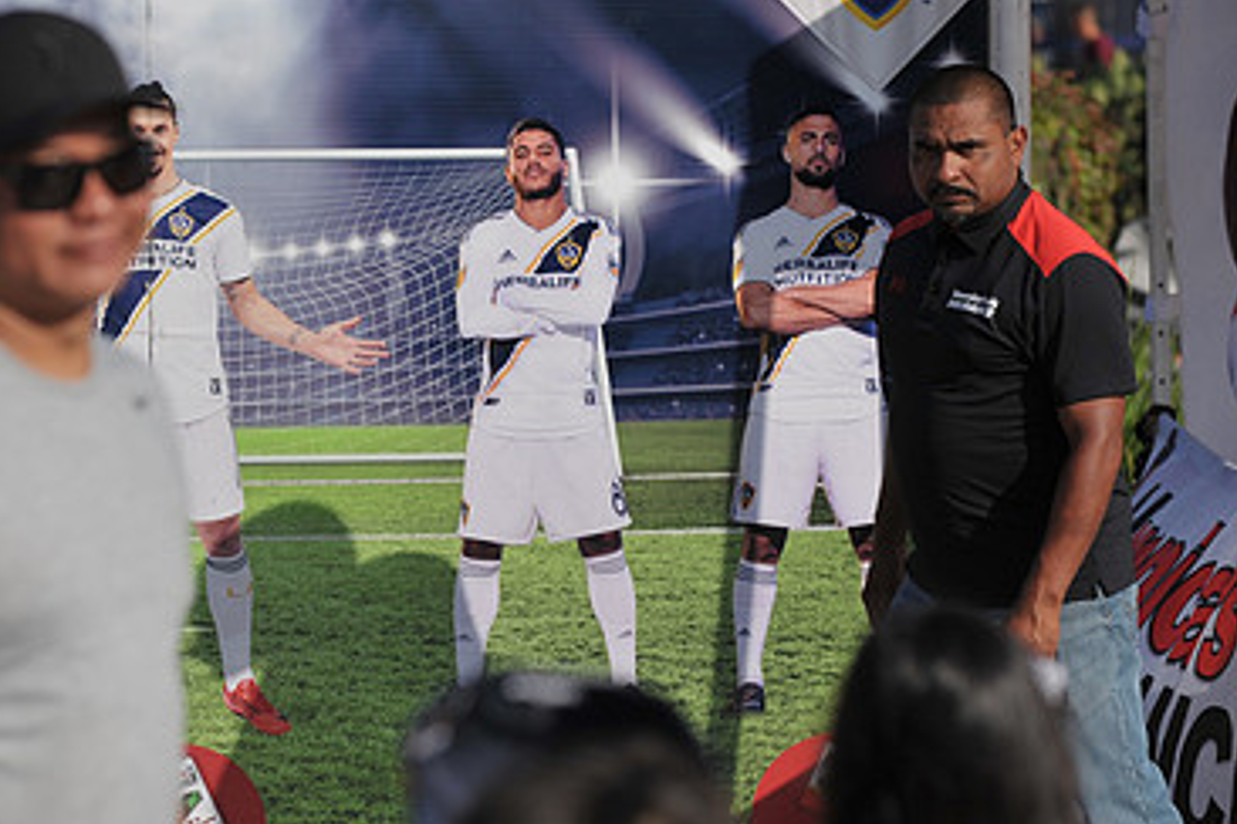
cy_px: 371
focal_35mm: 198
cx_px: 358
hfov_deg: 10.4
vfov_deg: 6.9
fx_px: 6803
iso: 250
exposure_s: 1/4000
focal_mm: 125
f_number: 4.5
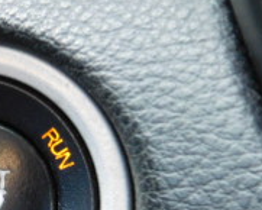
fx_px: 1365
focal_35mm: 176
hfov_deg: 10.8
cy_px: 224
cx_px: -45
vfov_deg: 8.7
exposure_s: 1/30
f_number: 3.8
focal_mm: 9
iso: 360
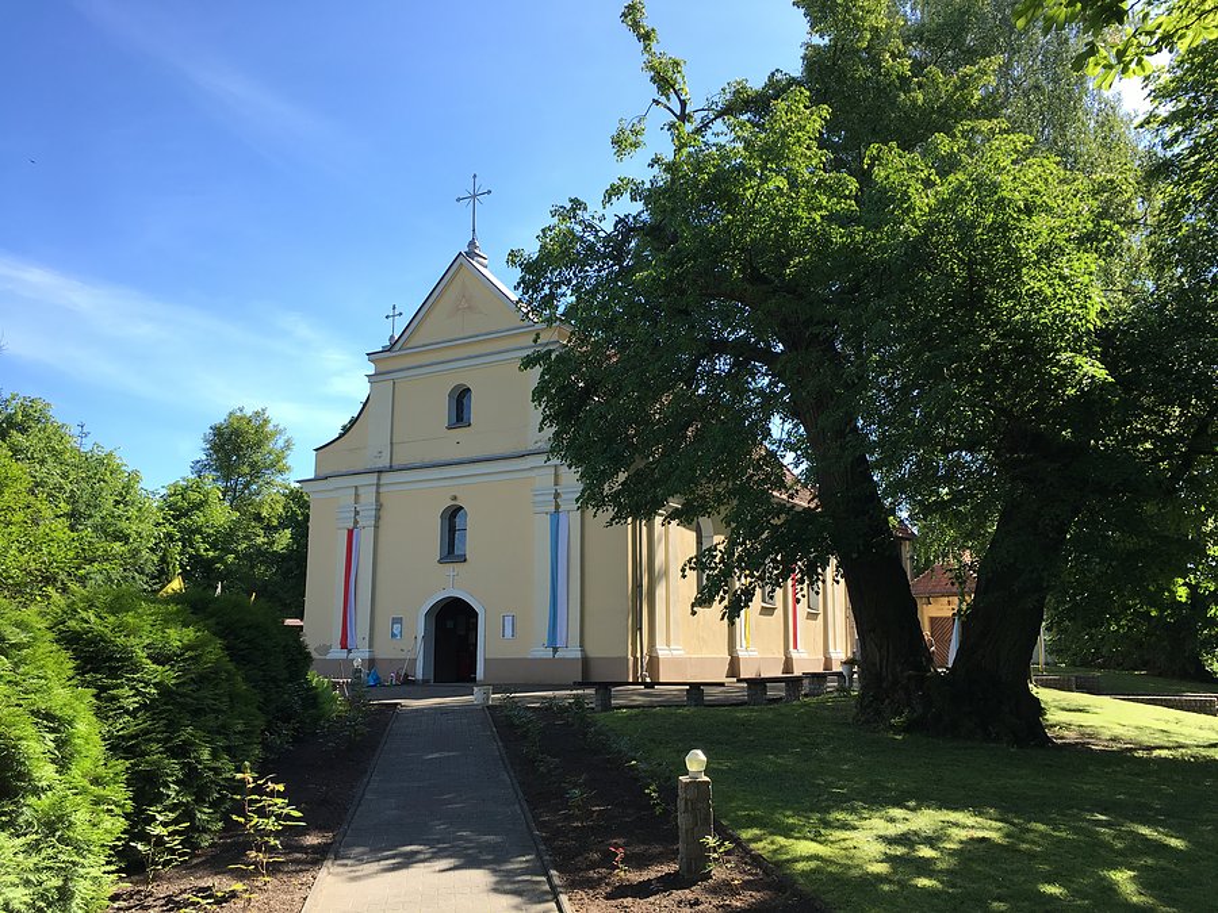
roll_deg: -0.2
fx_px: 1020
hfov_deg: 61.7
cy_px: 456
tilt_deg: +10.4
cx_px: 609
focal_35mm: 29
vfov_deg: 48.2
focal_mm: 4.15
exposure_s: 1/565
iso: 25
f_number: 2.2
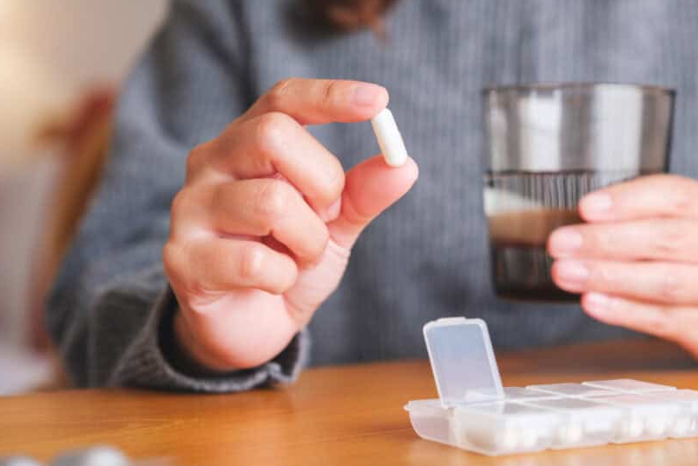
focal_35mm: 93
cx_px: 441
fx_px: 1803
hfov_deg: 21.9
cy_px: 211
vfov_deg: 14.7
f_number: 2.8
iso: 200
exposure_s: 1/75
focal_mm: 48.5
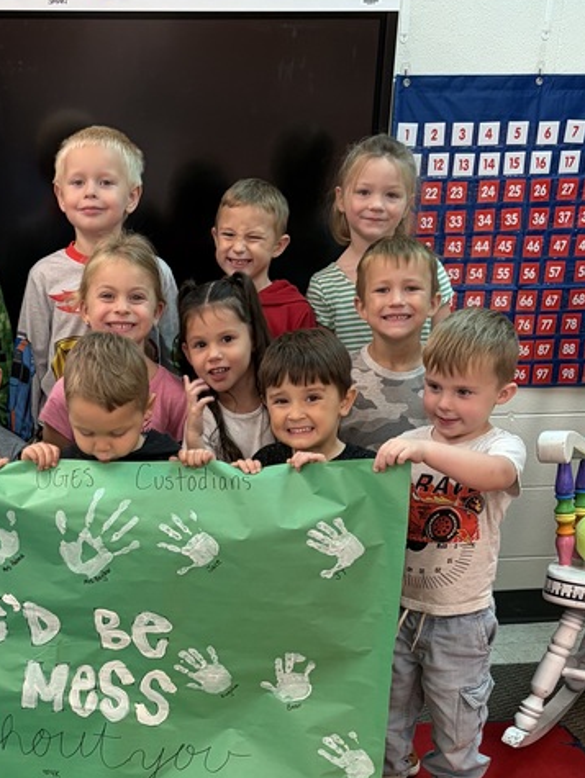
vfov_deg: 33.0
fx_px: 1260
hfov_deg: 25.8
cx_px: 136
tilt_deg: -24.3
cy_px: 660
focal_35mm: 56
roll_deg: +0.2
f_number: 1.6
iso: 160
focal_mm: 5.96
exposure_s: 1/60
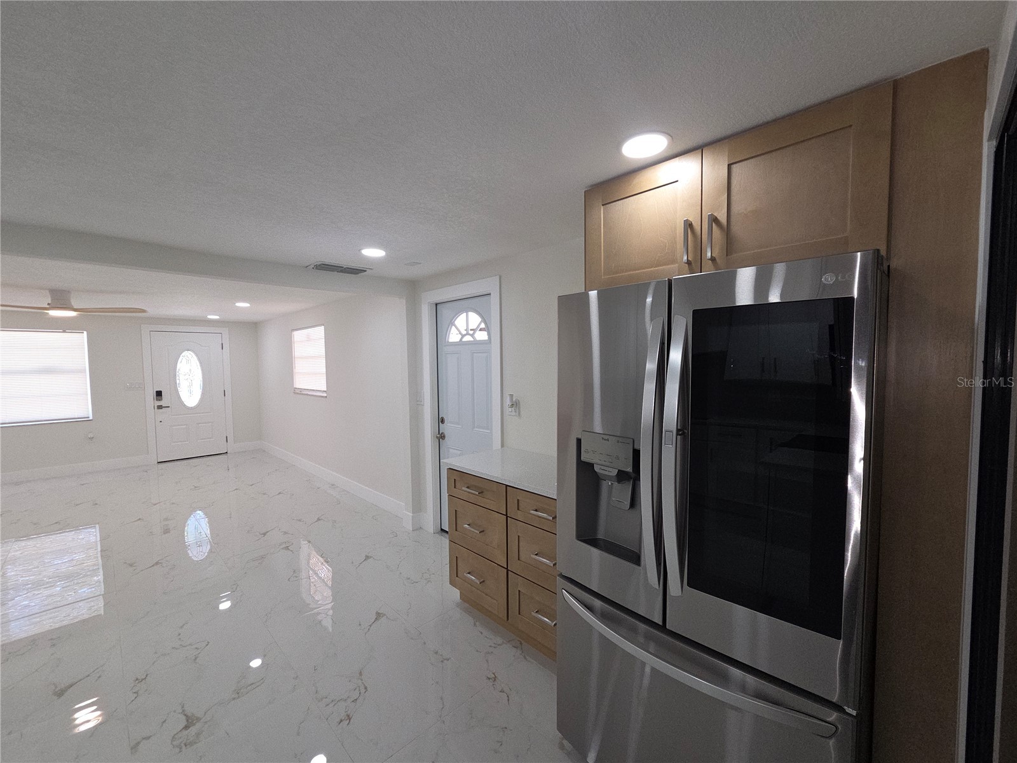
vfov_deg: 89.9
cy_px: 382
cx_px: 508
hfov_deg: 106.2
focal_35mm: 13
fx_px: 382
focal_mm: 2.2
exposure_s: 1/120
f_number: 2.2
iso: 100
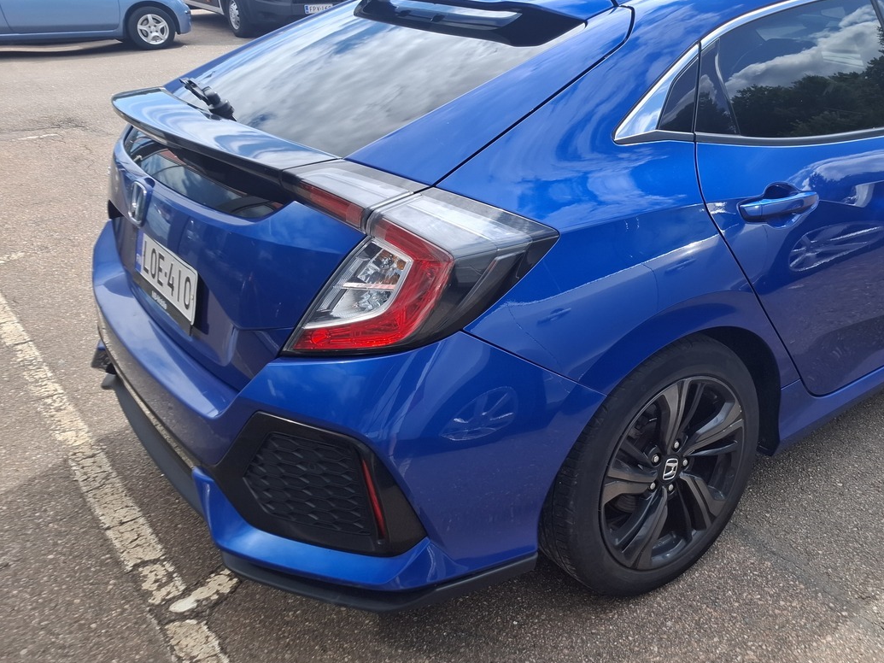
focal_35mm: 32
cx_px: 612
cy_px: 313
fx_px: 817
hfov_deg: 55.3
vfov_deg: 44.1
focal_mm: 5.54
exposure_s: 1/773
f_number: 1.8
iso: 50
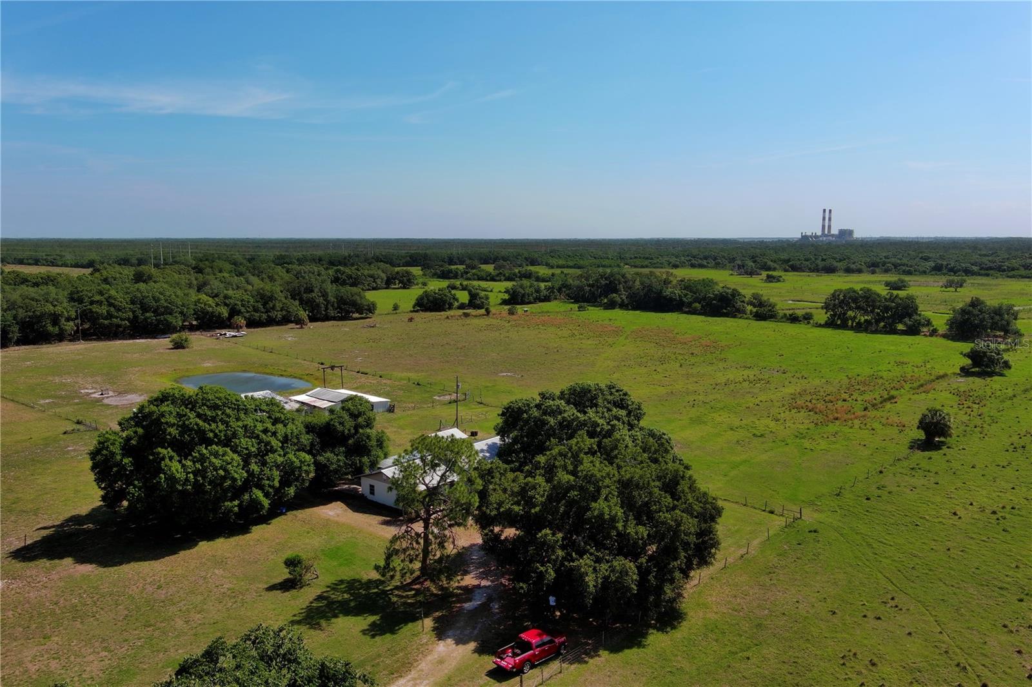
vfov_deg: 44.9
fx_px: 831
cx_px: 516
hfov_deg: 63.7
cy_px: 344
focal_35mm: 29
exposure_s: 1/320
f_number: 9
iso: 100
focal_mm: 10.57
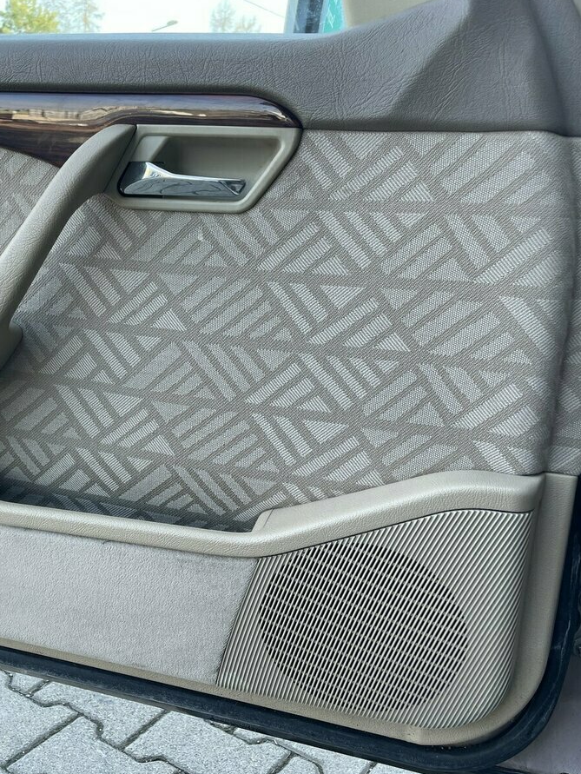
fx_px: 783
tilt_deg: -12.8
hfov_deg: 39.2
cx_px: 118
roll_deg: -1.3
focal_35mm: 35
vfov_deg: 52.6
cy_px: 386
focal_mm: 4.2
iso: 32
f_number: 1.6
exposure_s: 1/139
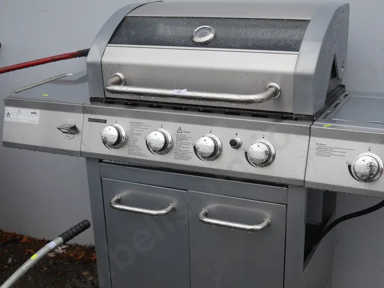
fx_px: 577
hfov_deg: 36.7
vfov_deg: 28.0
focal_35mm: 52
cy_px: 182
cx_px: 221
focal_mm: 20
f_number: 4.4
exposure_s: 1/100
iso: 200
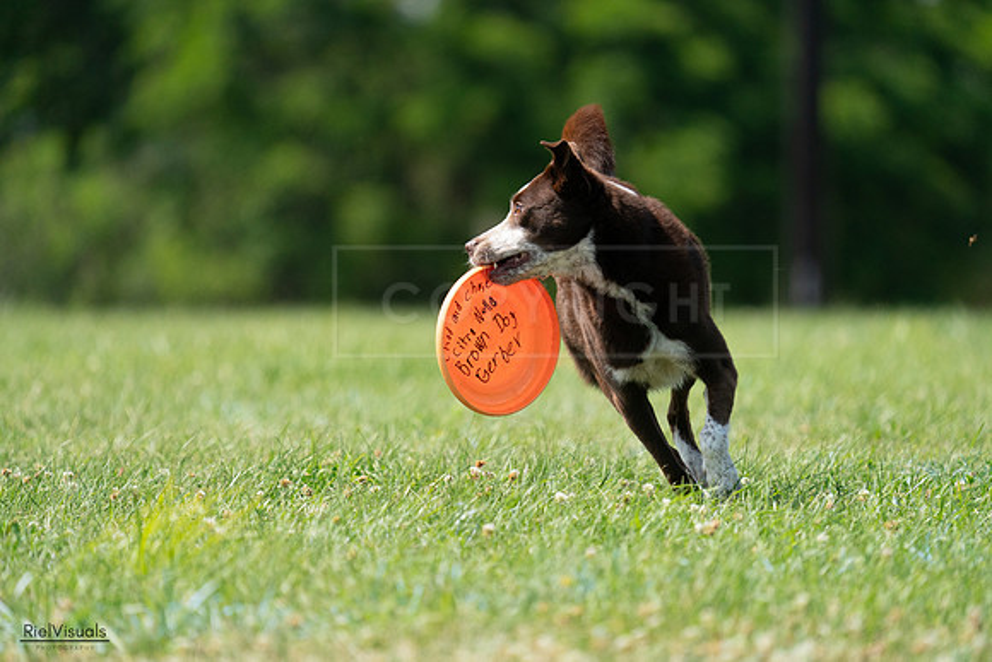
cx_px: 496
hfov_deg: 4.3
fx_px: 13174
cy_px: 331
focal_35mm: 478
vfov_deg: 2.9
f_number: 6.3
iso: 1600
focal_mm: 478
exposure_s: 1/4000
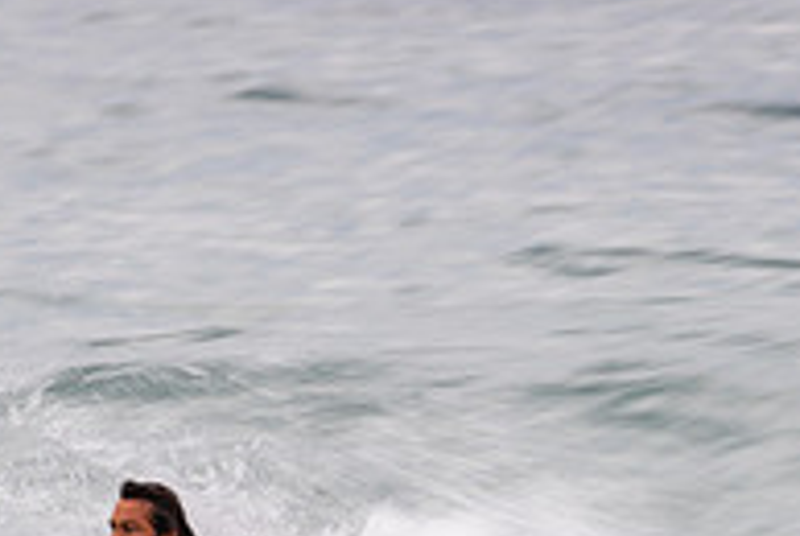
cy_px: 666
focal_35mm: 1494
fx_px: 33250
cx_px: 210
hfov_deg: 1.4
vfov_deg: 0.9
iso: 64
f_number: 10
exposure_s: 1/20
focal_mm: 500
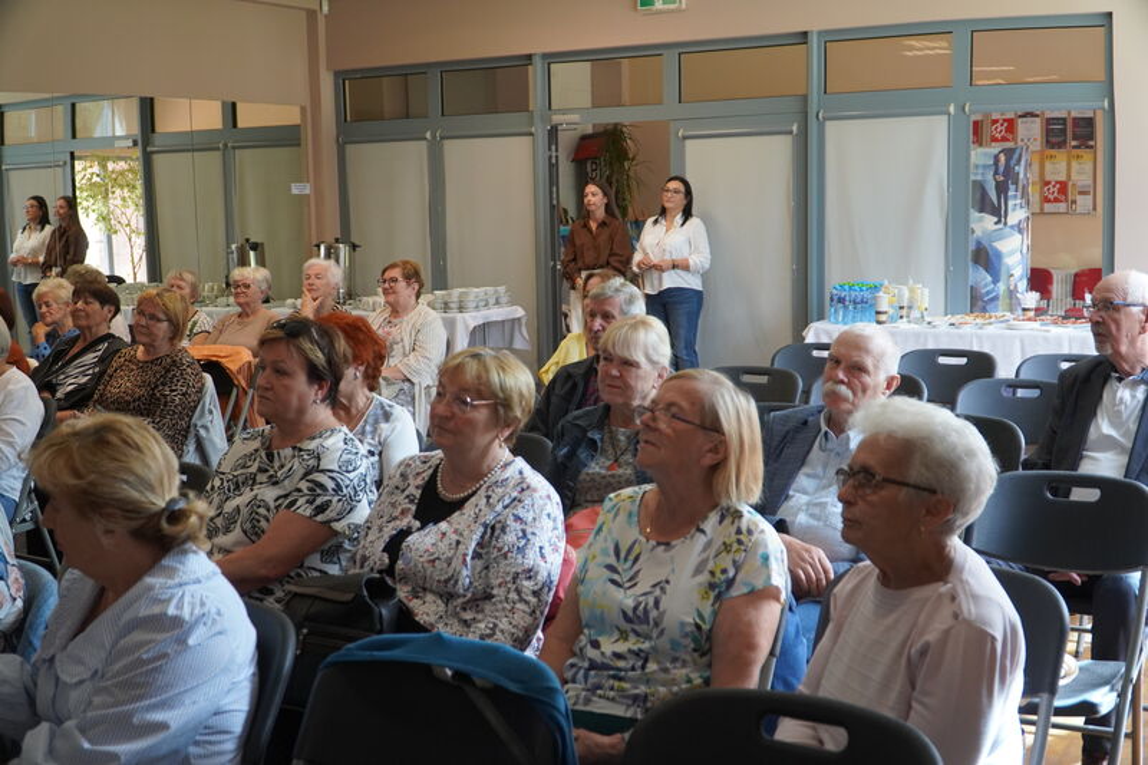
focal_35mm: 39
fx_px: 1243
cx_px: 574
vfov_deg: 34.2
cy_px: 382
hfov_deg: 49.6
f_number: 4
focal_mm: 26
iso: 1000
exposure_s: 1/160
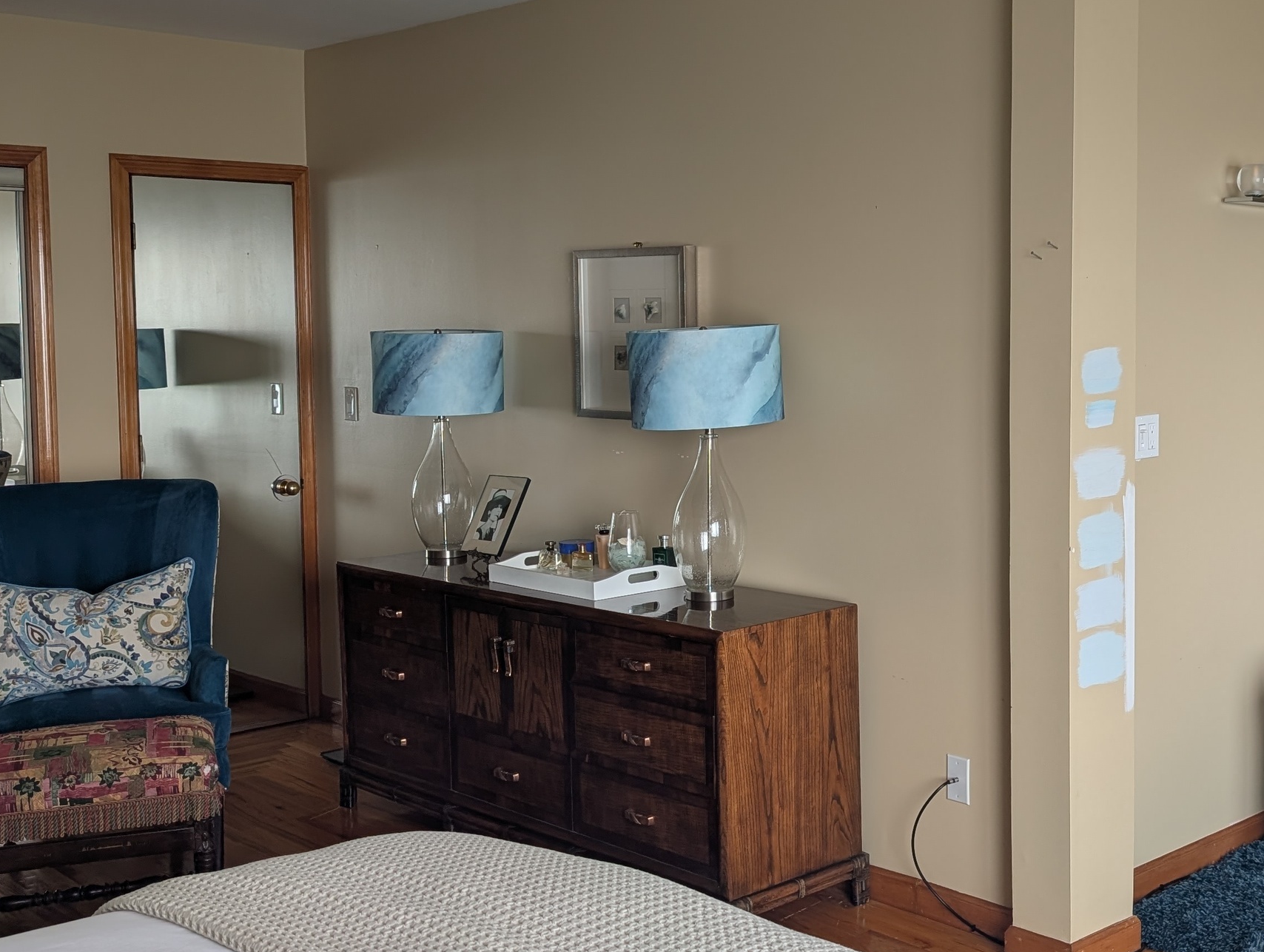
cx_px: 826
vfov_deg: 33.6
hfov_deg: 43.3
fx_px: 1572
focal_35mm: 43
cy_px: 414
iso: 22
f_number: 1.68
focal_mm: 6.9
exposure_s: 1/431
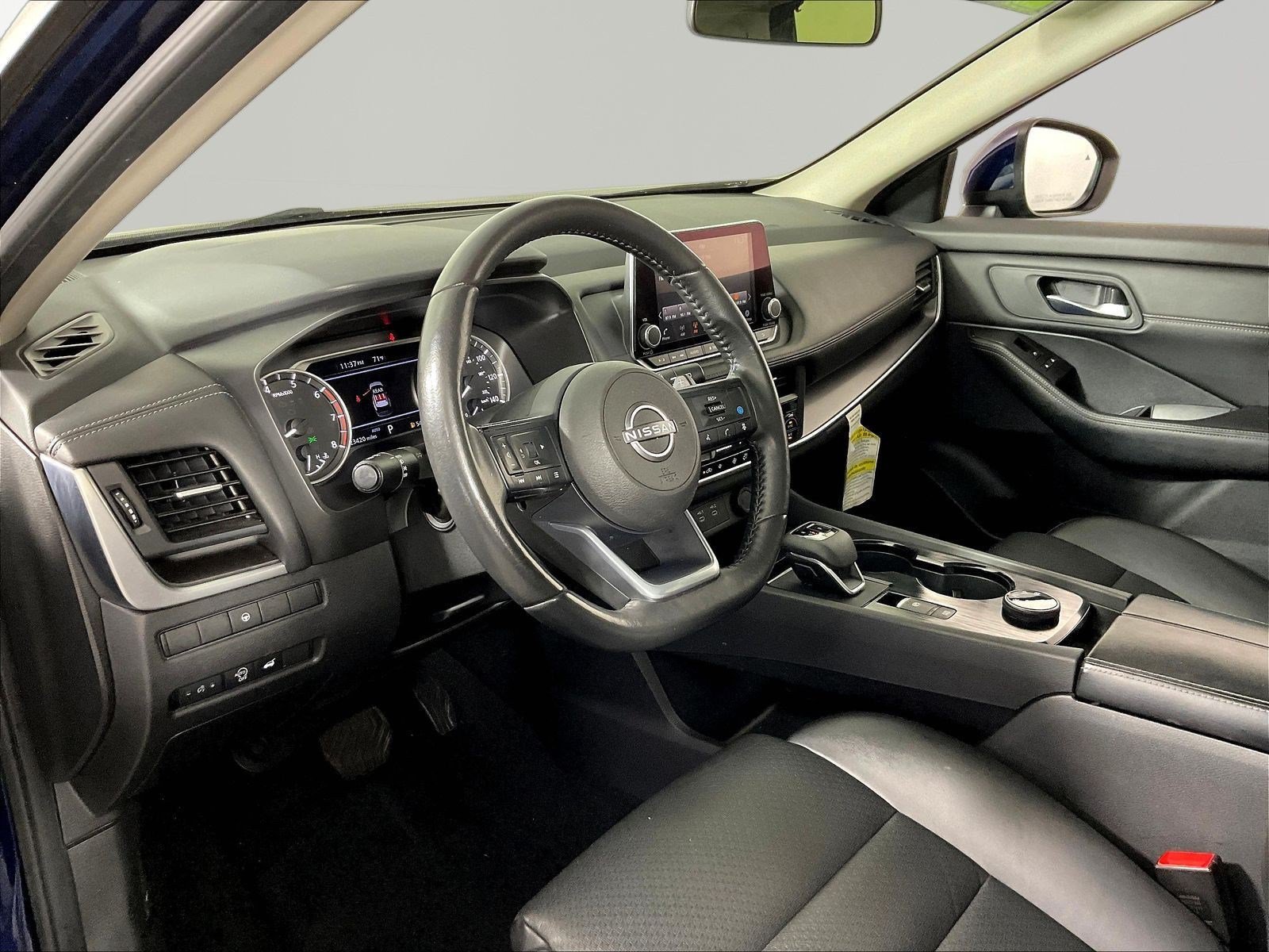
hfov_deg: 61.7
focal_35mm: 29
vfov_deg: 48.2
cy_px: 476
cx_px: 634
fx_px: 1063
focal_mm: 3
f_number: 1.8
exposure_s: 1/60
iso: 200
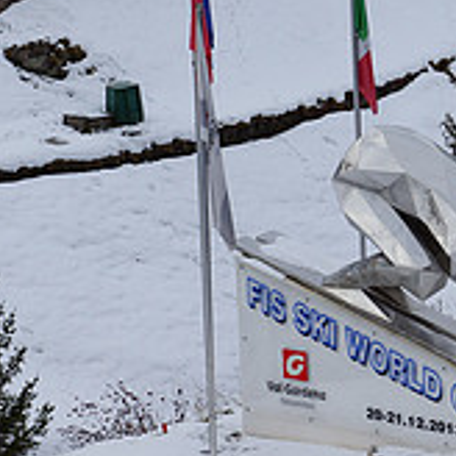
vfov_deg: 8.6
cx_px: 484
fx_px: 3033
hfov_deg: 8.5
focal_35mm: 204
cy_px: 338
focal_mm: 45
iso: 100
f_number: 5.6
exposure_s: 1/640
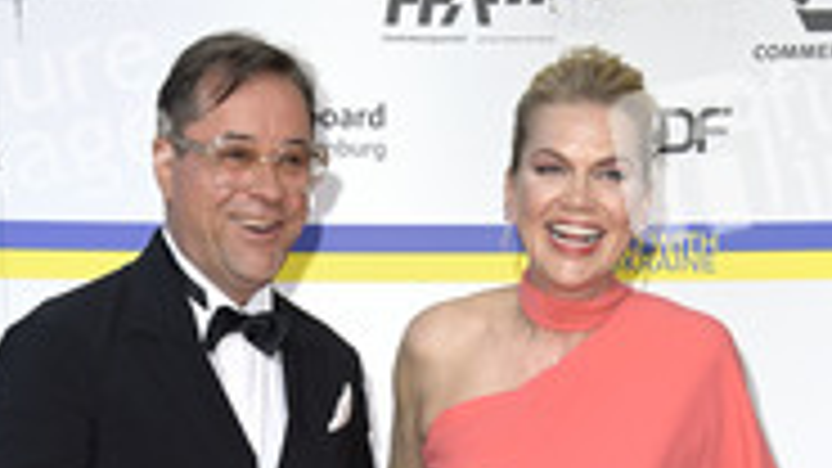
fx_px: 2890
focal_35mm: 131
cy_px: 814
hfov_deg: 16.4
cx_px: 432
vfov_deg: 8.9
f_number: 6.3
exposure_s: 1/200
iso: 640
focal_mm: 58
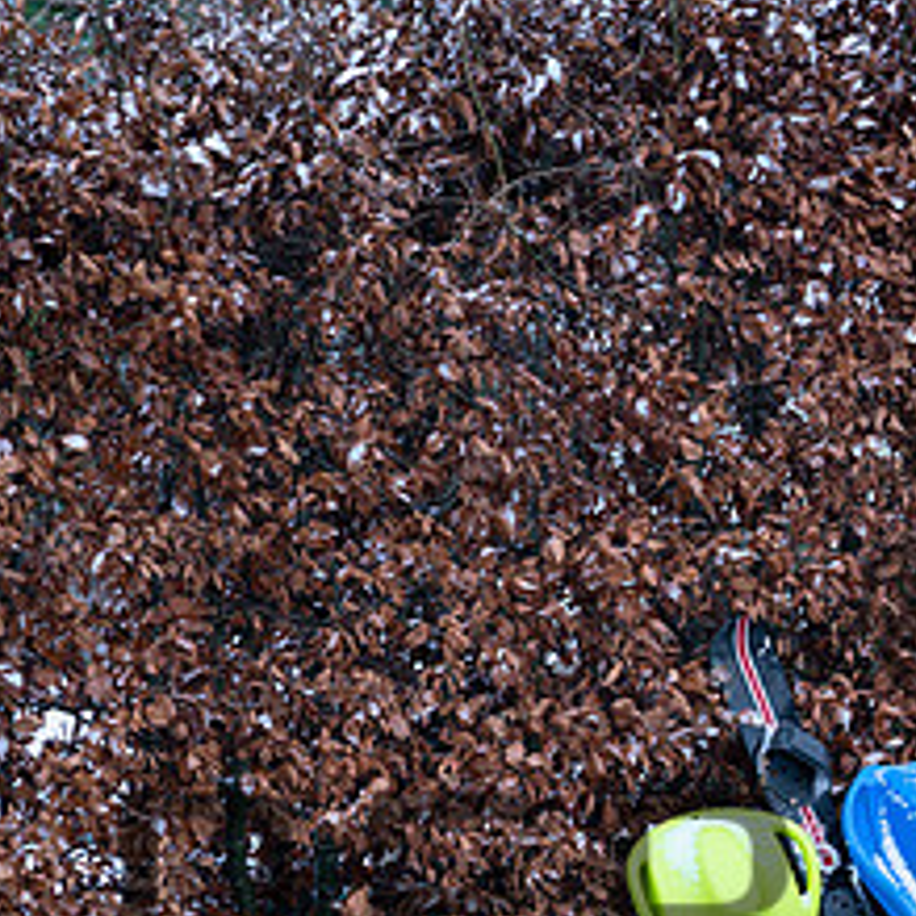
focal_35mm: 451
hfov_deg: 3.9
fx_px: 13502
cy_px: 705
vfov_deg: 3.9
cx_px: 1000
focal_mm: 200
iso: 800
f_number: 3.5
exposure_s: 1/200
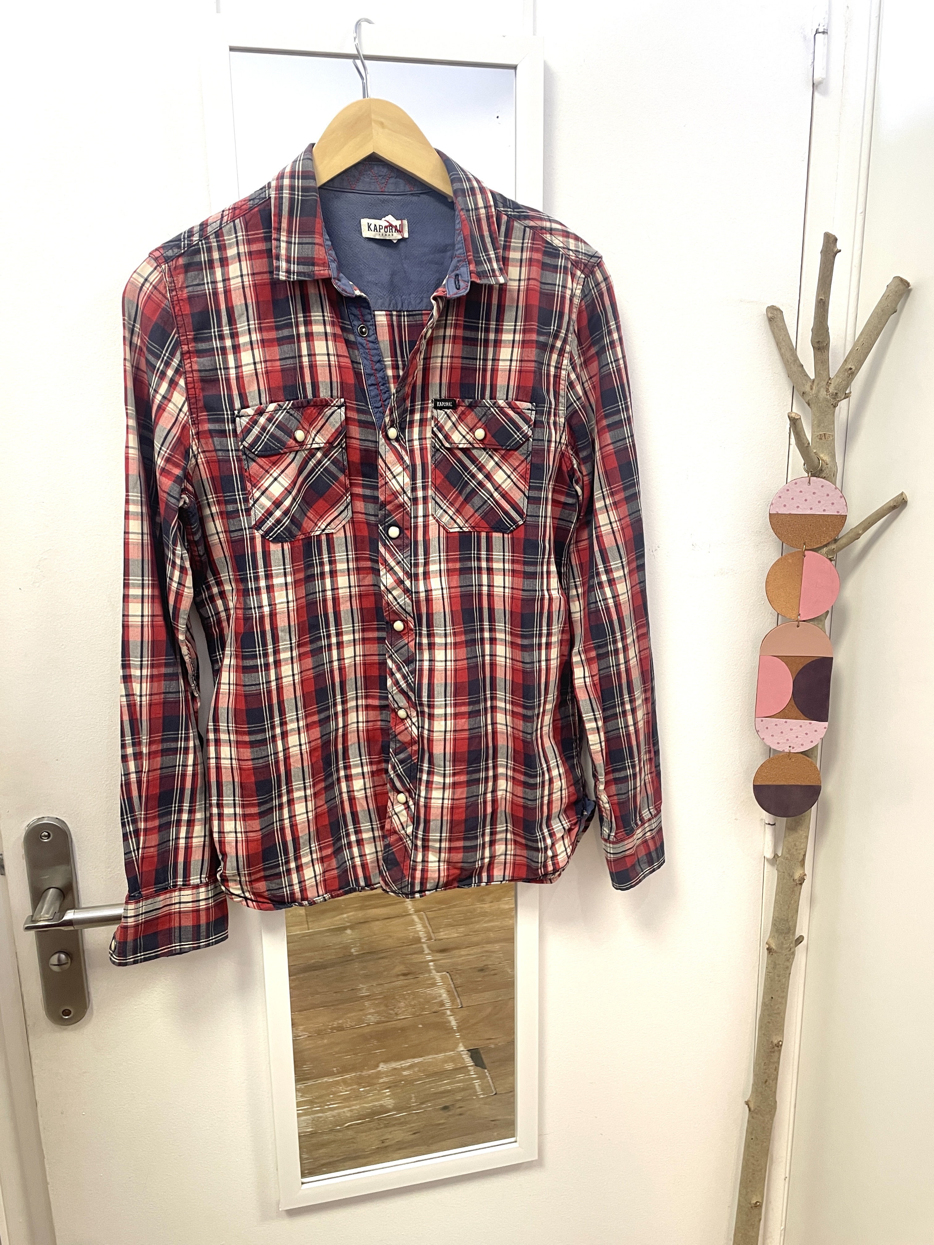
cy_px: 622
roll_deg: +1.9
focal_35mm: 26
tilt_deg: -12.6
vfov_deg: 67.3
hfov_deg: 53.1
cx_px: 467
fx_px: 935
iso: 80
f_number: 1.6
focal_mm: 4.2
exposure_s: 1/50
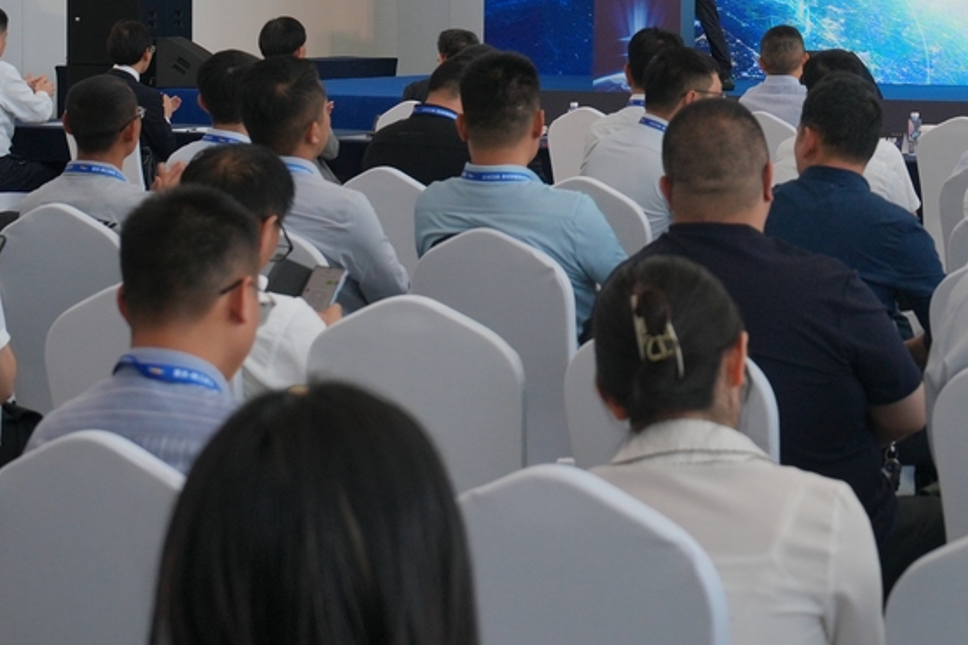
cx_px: 863
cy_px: 12
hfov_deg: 19.0
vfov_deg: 12.8
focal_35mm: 106
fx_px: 2850
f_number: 4.5
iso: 400
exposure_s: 1/160
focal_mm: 33
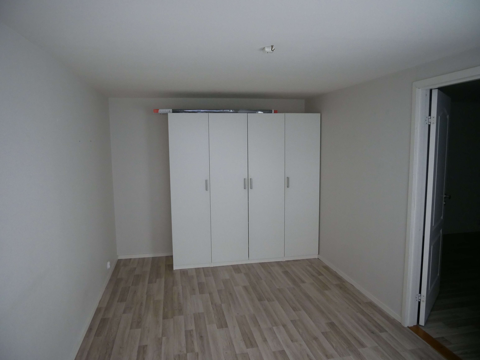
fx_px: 333
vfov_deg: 56.9
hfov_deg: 71.6
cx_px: 240
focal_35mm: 24
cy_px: 180
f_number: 3.5
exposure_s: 1/60
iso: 2500
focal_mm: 12
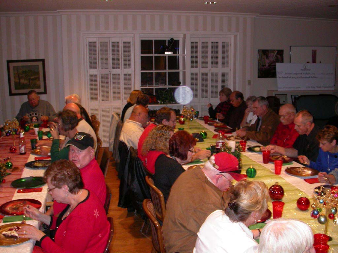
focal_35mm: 38
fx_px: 371
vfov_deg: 37.7
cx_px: 169
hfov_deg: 49.0
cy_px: 126
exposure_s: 1/60
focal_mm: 7.85
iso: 200
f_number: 2.6
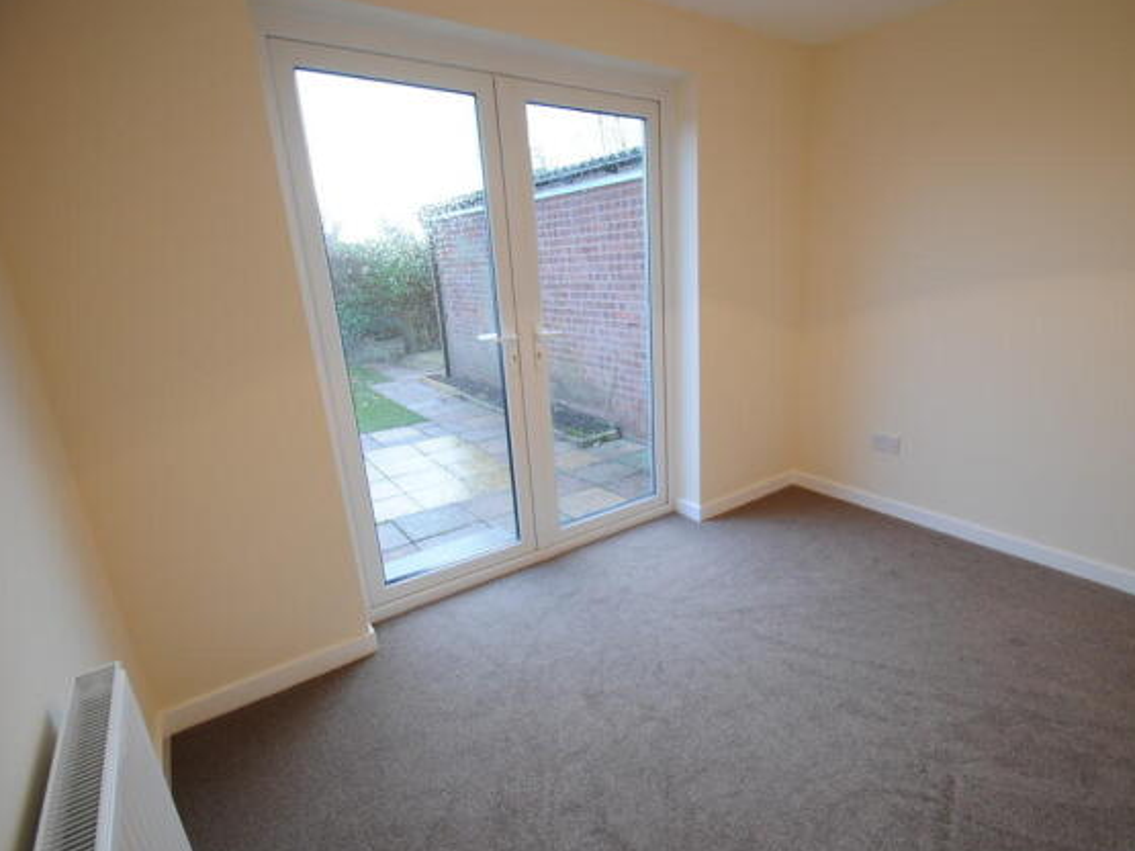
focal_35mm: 17
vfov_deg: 74.7
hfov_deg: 90.4
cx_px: 649
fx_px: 557
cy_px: 420
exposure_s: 1/13
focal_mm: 10
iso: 100
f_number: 3.5
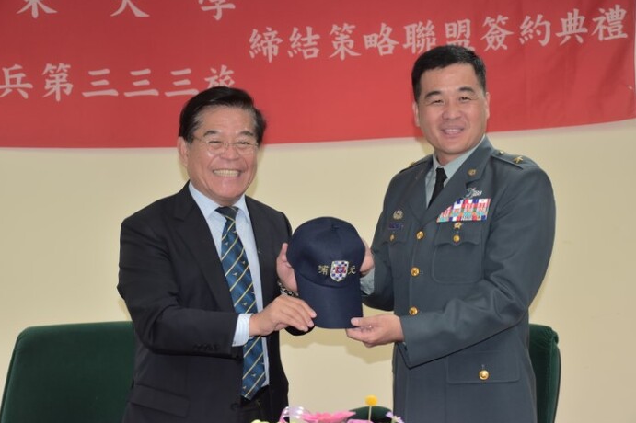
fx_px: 1289
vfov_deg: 18.7
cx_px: 315
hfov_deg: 27.7
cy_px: 211
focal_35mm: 73
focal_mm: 48
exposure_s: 1/100
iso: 800
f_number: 5
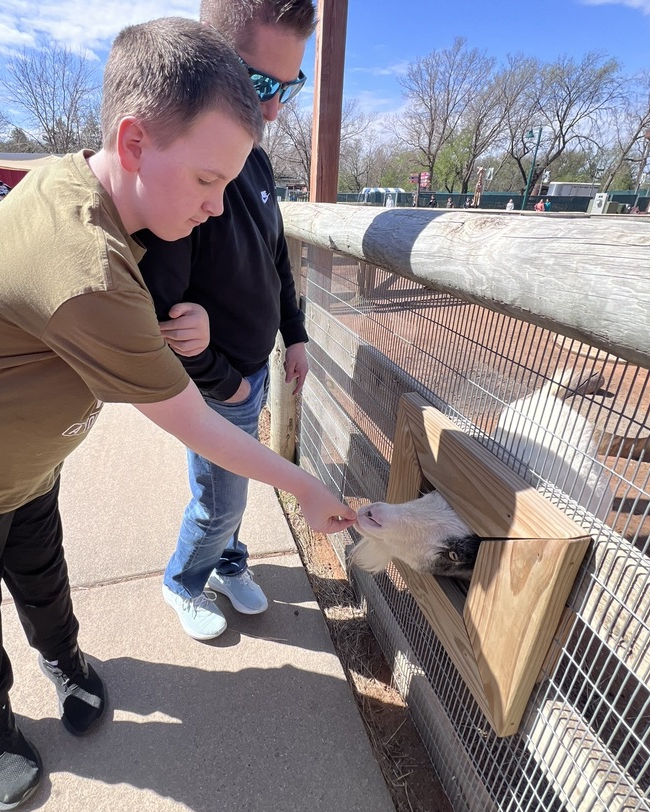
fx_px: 385
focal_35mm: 16
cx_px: 268
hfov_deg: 79.7
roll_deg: -0.1
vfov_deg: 92.8
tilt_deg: -22.9
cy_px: 368
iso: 32
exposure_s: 1/605
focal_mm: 1.57
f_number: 1.8
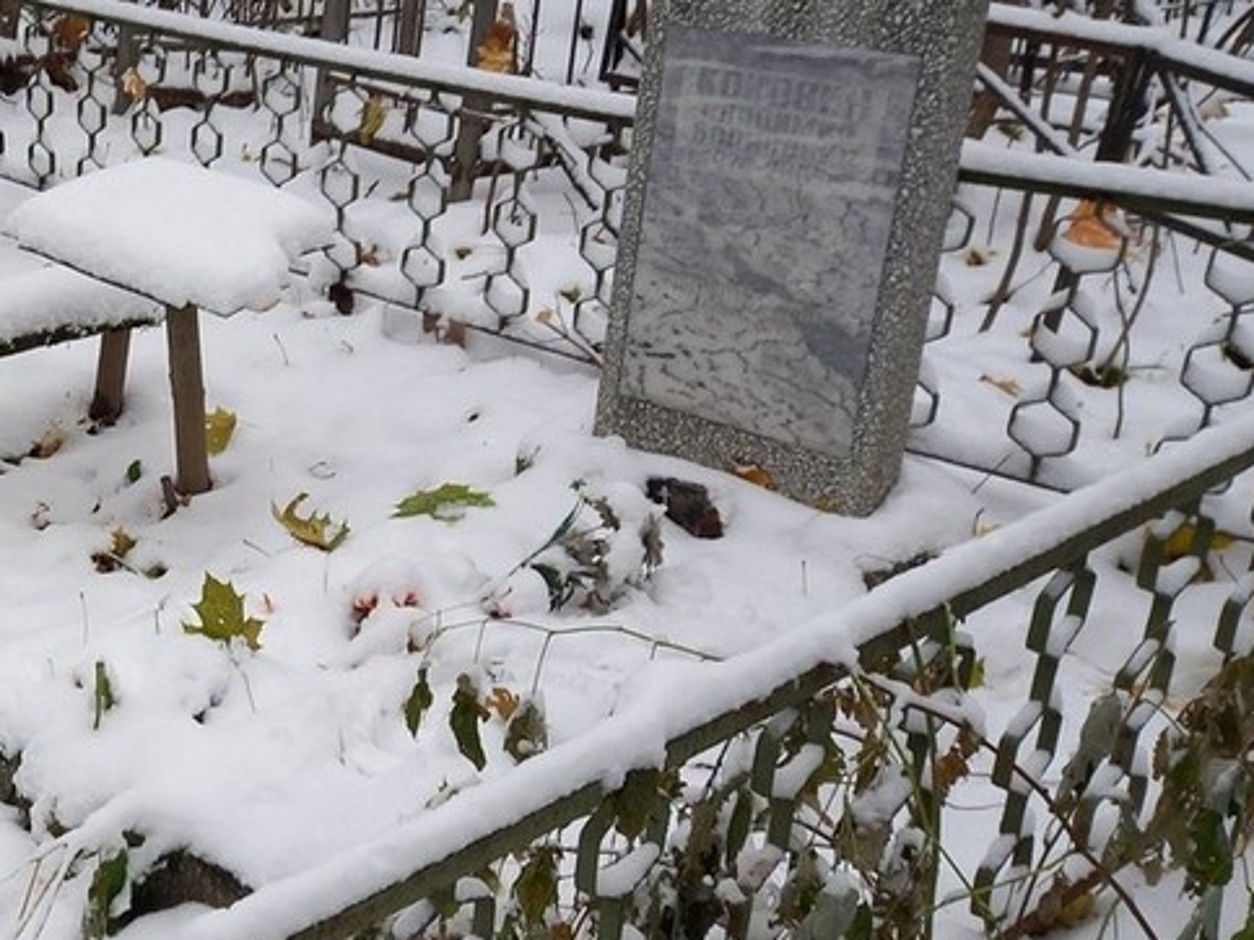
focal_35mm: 53
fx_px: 1920
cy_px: 478
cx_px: -44
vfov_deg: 27.5
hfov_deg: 32.8
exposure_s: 1/50
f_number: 2
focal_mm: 4.6
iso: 50
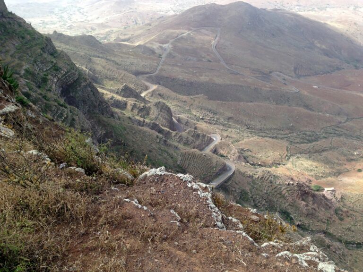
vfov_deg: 42.9
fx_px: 346
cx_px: 182
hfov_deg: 55.4
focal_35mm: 33
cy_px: 136
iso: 50
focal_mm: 4.12
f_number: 2.4
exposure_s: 1/455
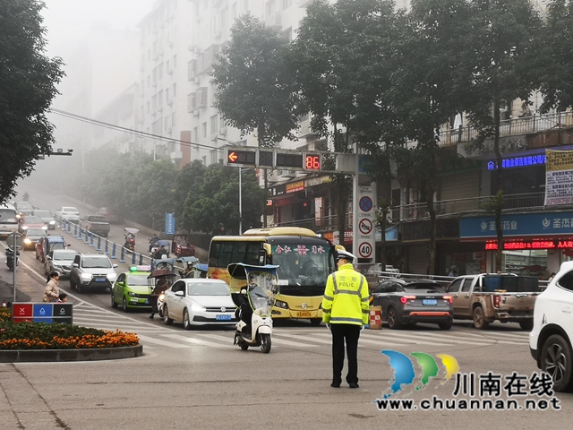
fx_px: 1175
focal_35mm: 71
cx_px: 286
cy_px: 215
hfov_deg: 27.4
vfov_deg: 20.7
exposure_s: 1/100
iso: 64
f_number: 1.8
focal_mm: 3.95
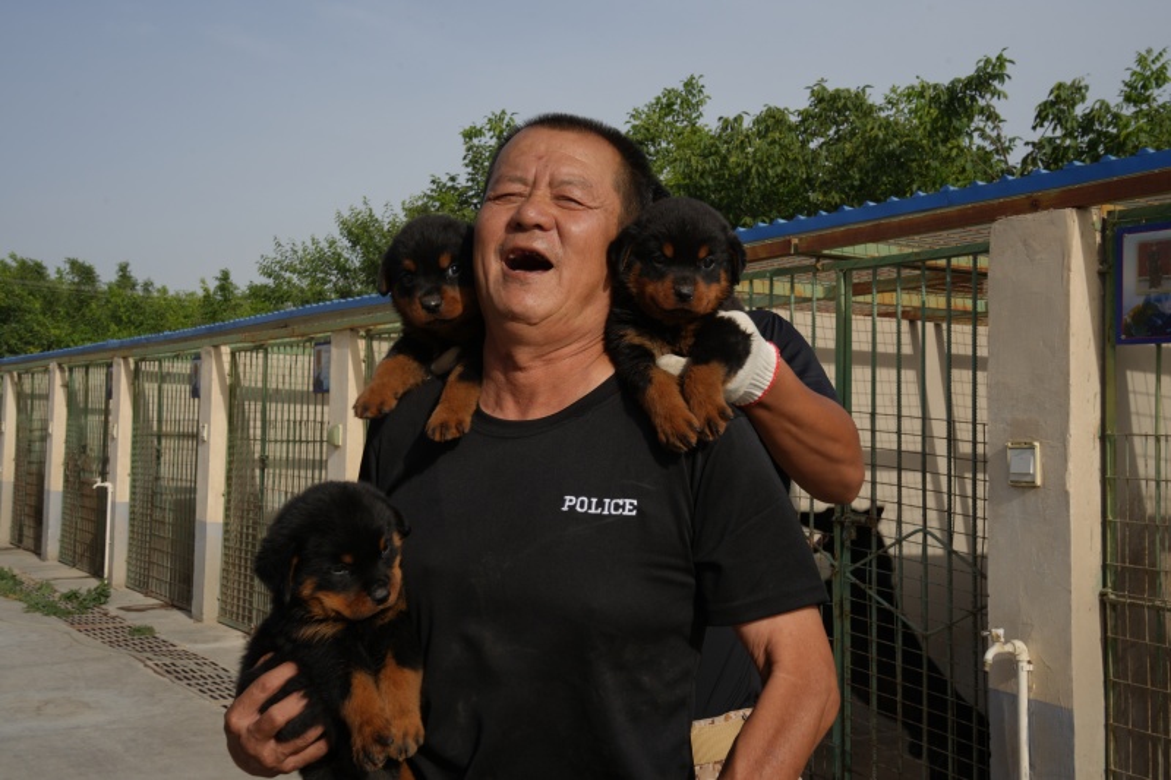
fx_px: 1366
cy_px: 390
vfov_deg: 31.9
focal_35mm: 42
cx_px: 586
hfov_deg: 46.4
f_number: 13
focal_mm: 42
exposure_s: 1/100
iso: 100
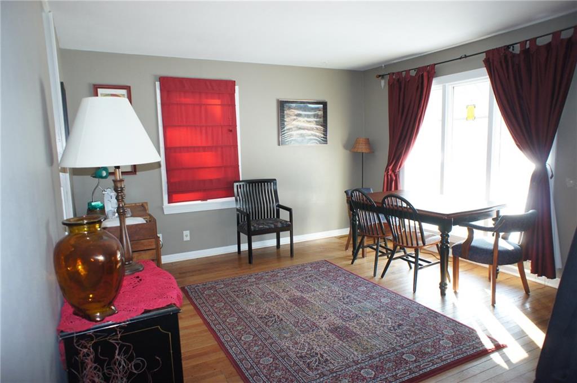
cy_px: 192
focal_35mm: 24
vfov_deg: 53.0
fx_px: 384
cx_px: 288
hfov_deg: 73.8
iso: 400
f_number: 2.8
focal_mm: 16
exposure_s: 1/60
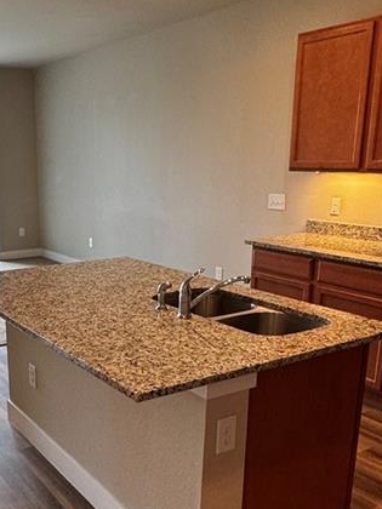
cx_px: 78
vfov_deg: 46.5
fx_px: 589
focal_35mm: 40
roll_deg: +0.7
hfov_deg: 34.9
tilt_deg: -13.5
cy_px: 313
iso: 125
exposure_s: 1/120
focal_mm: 2.22
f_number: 2.2
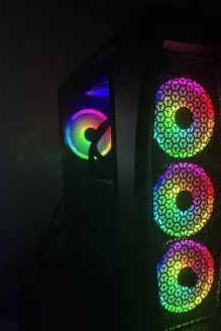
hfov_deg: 39.9
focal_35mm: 33
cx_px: 128
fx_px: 304
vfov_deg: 56.9
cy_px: 194
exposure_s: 1/60
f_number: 1.6
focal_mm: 5.96
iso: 320
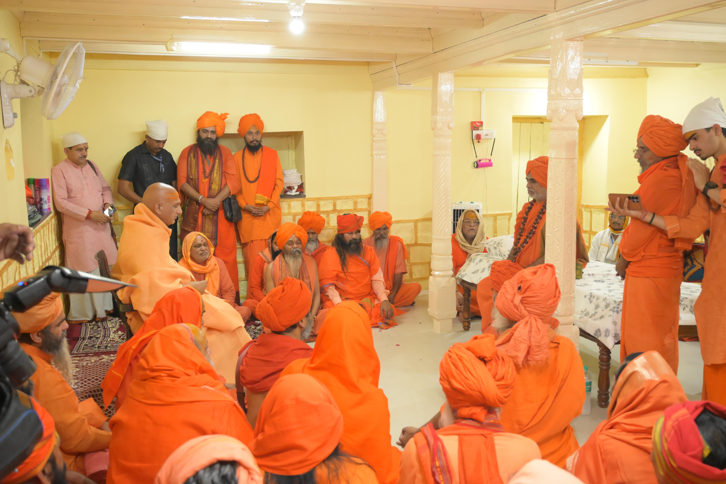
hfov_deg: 54.4
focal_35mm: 35
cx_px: 363
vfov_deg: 37.9
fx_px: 706
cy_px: 242
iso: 10000
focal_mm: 35
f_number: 4.5
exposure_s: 1/100
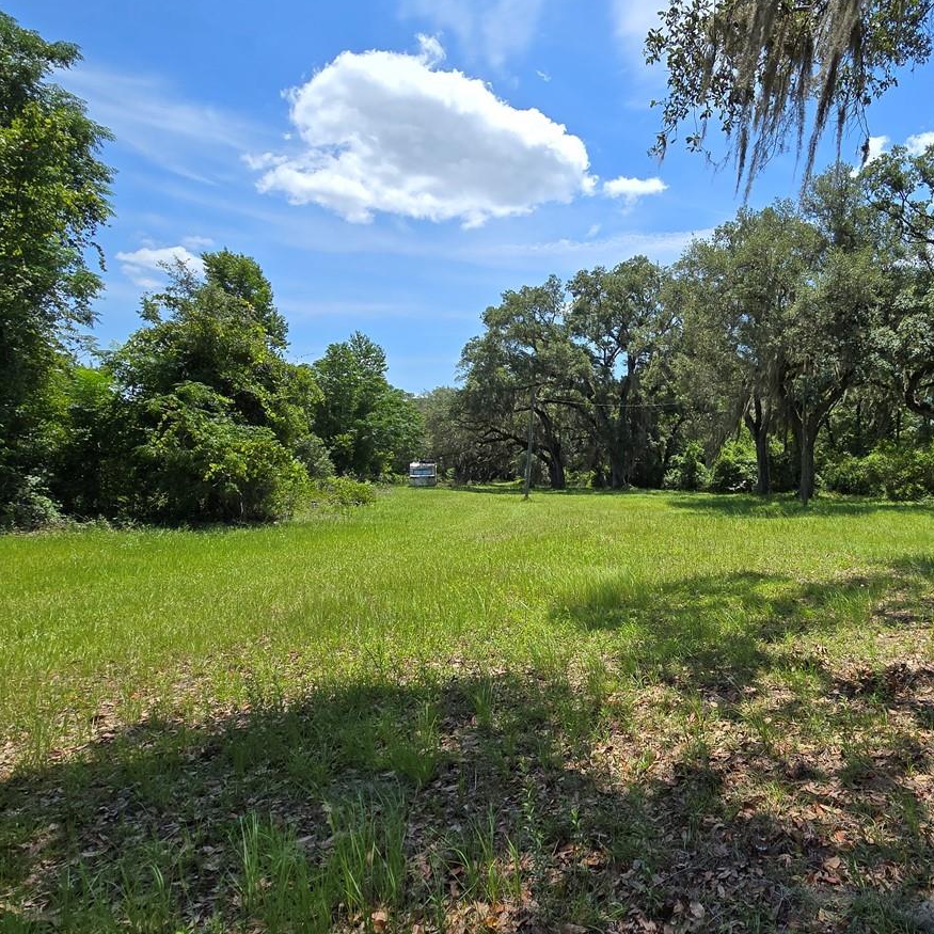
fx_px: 641
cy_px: 473
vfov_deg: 72.1
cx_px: 681
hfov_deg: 68.3
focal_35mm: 21
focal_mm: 2.2
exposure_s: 1/2021
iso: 50
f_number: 2.2
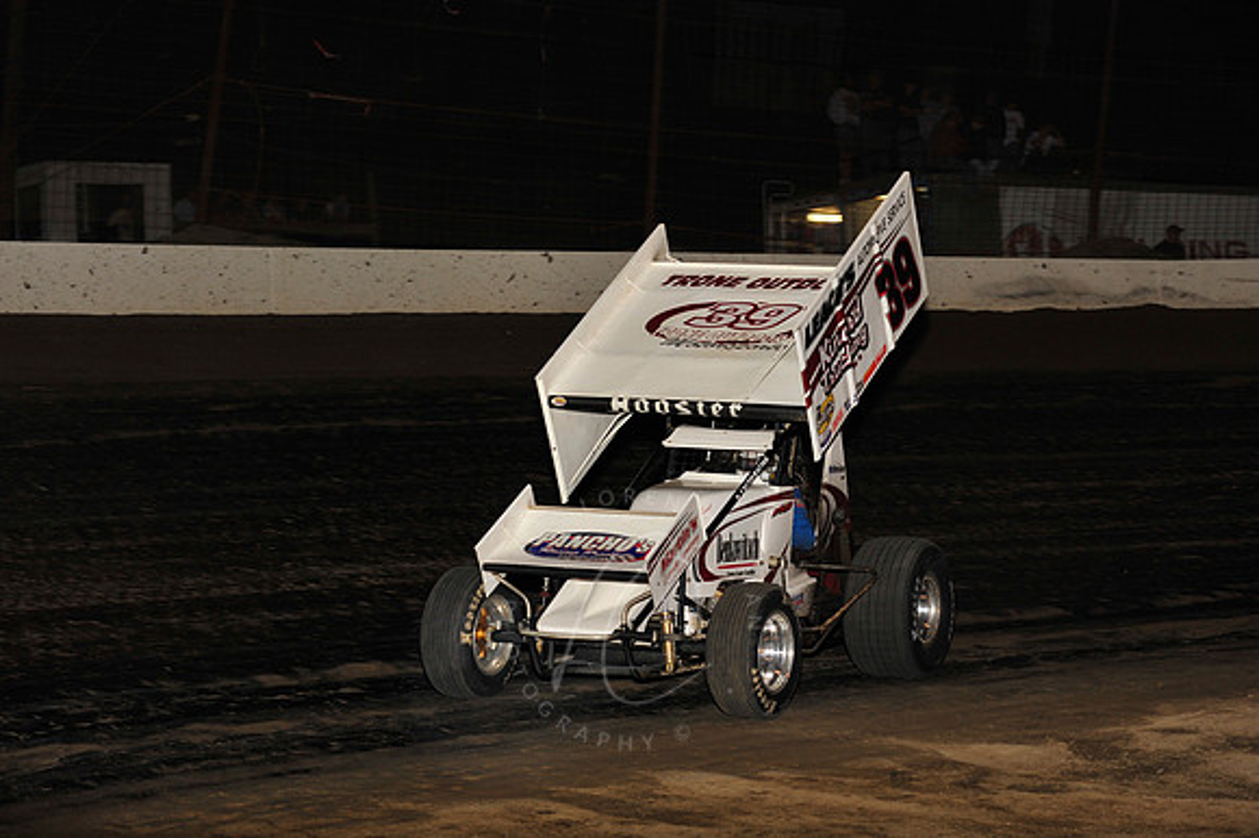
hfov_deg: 19.5
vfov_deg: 13.0
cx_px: 630
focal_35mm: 105
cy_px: 419
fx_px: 3670
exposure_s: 1/320
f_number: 6.3
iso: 640
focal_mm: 105
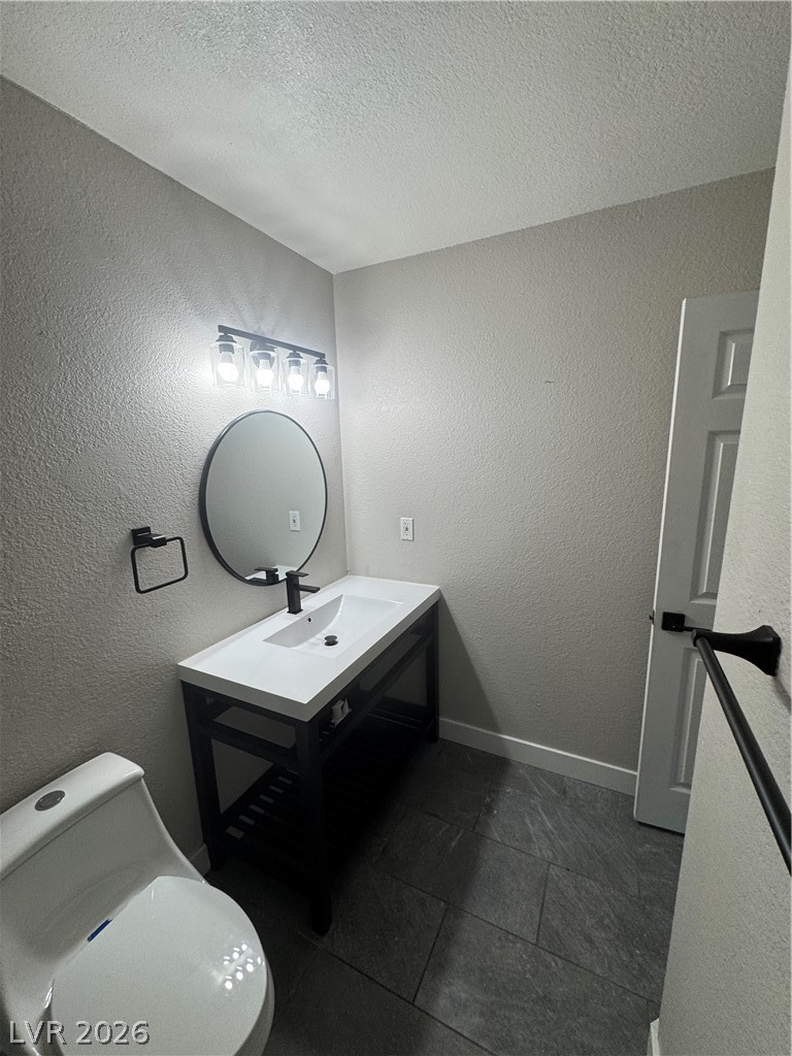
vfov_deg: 102.1
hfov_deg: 85.7
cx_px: 396
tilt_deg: -10.9
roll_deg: +1.1
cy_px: 528
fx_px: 427
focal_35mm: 14
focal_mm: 2.22
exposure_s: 1/120
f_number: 2.2
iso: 100
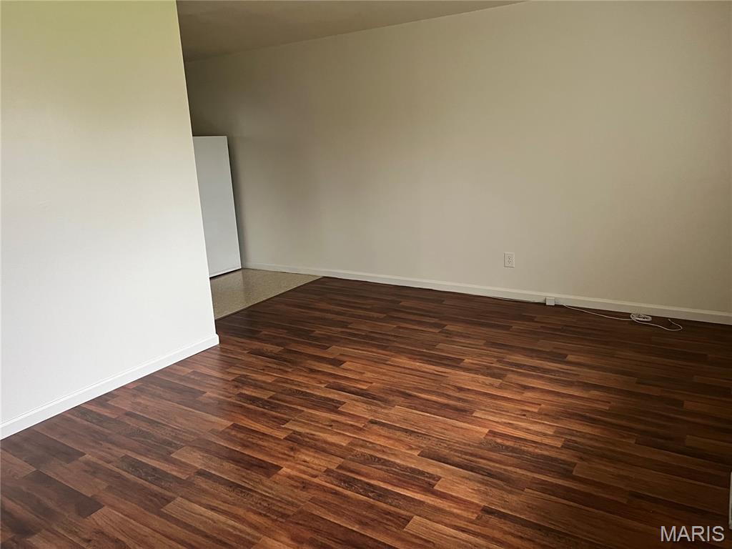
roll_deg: +3.2
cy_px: 274
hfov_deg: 67.3
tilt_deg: -14.8
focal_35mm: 26
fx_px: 550
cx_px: 366
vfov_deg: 53.1
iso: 400
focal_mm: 5.7
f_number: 1.5
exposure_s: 1/60
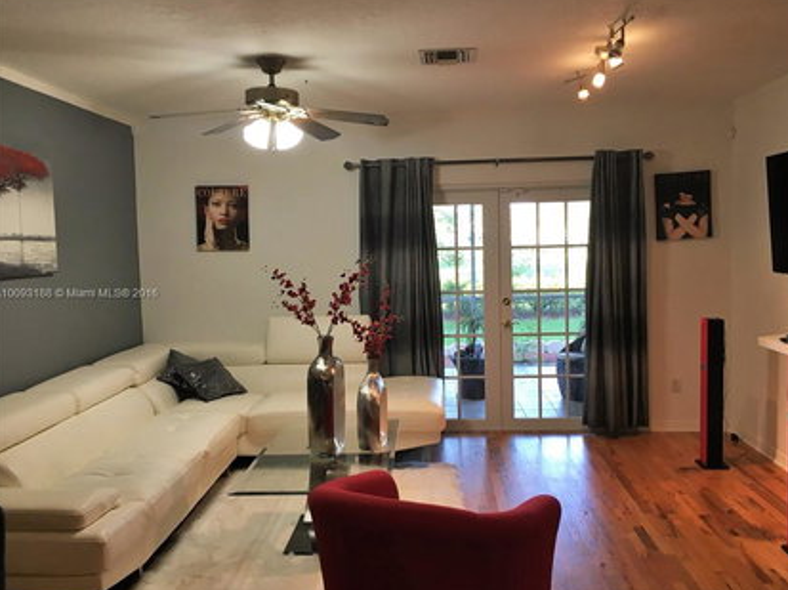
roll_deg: -0.4
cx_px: 400
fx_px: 682
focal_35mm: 30
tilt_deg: -3.7
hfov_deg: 60.0
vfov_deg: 46.7
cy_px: 294
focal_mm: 4.15
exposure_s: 1/30
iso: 50
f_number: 2.2
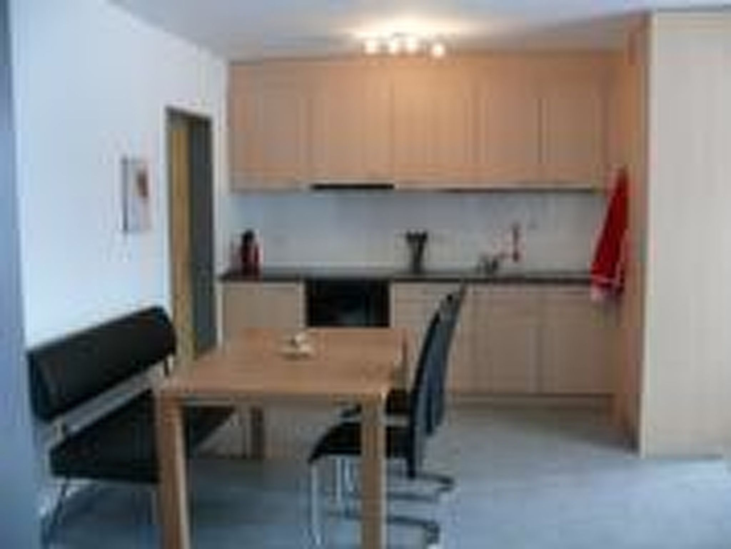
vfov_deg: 40.7
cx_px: 366
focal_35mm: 35
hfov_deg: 52.6
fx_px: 739
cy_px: 274
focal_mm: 7.4
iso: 100
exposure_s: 1/30
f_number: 2.8
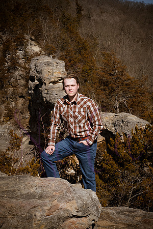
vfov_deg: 25.4
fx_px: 510
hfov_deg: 17.1
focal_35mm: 80
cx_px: 76
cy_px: 114
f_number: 18
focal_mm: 80
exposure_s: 1/1000
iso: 800
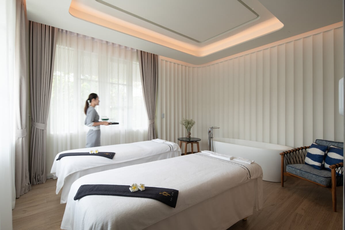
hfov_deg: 93.3
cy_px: 115
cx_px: 172
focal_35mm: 17
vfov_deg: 70.4
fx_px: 163
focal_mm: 17
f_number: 8
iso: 100
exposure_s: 1/13
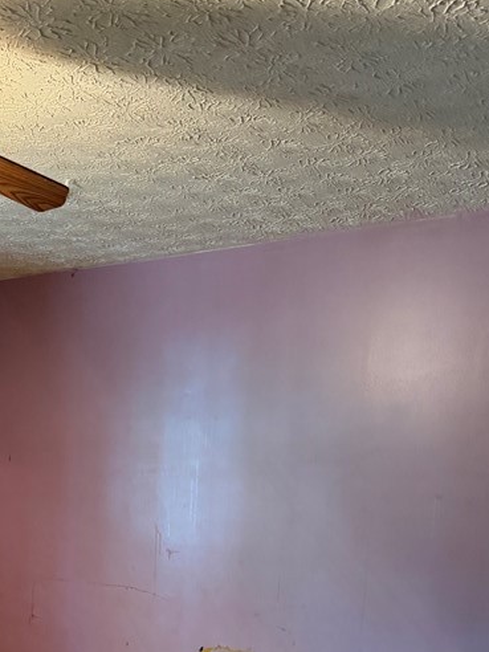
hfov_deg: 28.1
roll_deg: -0.1
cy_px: 667
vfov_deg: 34.4
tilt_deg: -12.7
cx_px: 53
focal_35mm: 50
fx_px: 942
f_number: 1.78
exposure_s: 1/40
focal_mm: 6.76
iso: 800
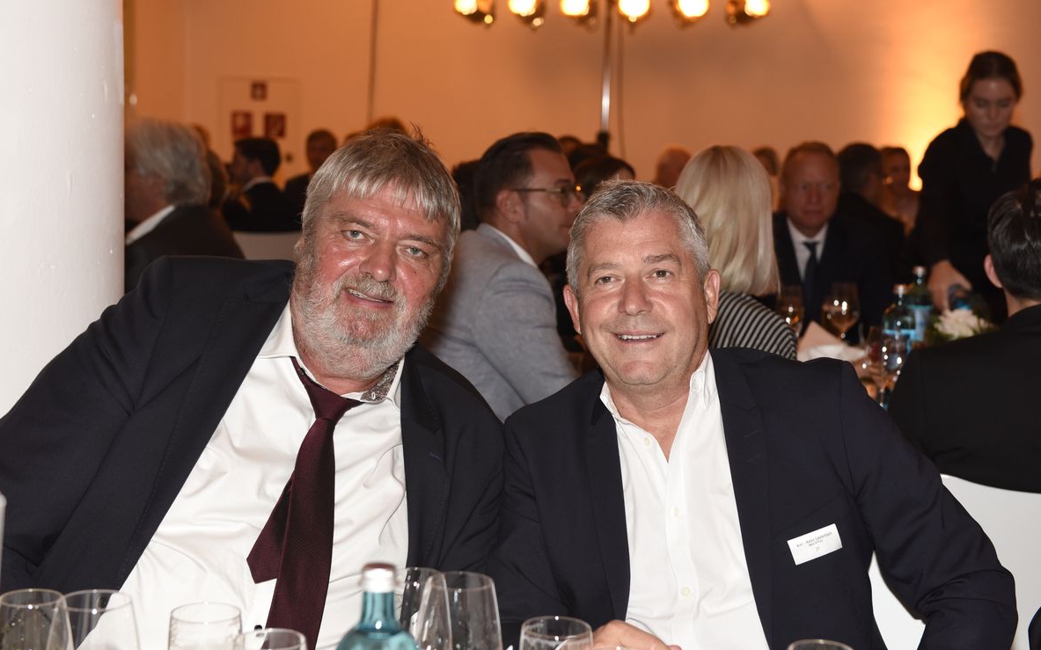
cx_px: 524
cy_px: 325
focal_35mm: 62
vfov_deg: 20.9
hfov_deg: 33.0
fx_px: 1759
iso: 1600
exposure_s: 1/80
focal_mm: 60
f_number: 4.5
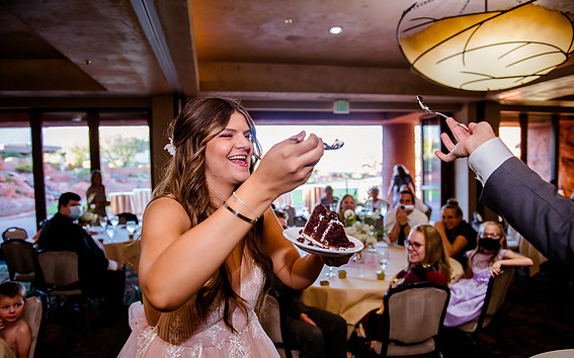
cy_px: 191
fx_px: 391
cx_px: 291
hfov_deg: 72.6
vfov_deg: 49.2
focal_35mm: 25
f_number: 2.8
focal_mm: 24
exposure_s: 1/400
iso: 3200
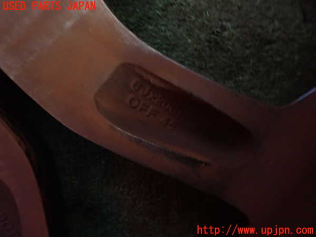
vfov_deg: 54.9
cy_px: 118
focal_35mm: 25
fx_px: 228
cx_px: 158
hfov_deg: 69.4
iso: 800
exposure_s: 1/20
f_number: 2
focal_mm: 4.5
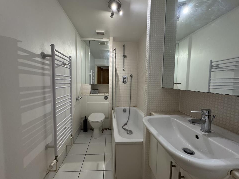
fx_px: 104
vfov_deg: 81.7
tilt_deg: -4.0
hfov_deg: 98.1
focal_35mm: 15
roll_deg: -0.5
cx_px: 115
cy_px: 90
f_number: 2.2
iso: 200
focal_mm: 2.22
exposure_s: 1/100
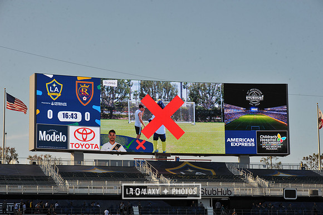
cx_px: 162
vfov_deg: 12.4
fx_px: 986
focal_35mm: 110
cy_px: 108
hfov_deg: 18.6
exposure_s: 1/500
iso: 400
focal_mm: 110
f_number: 11
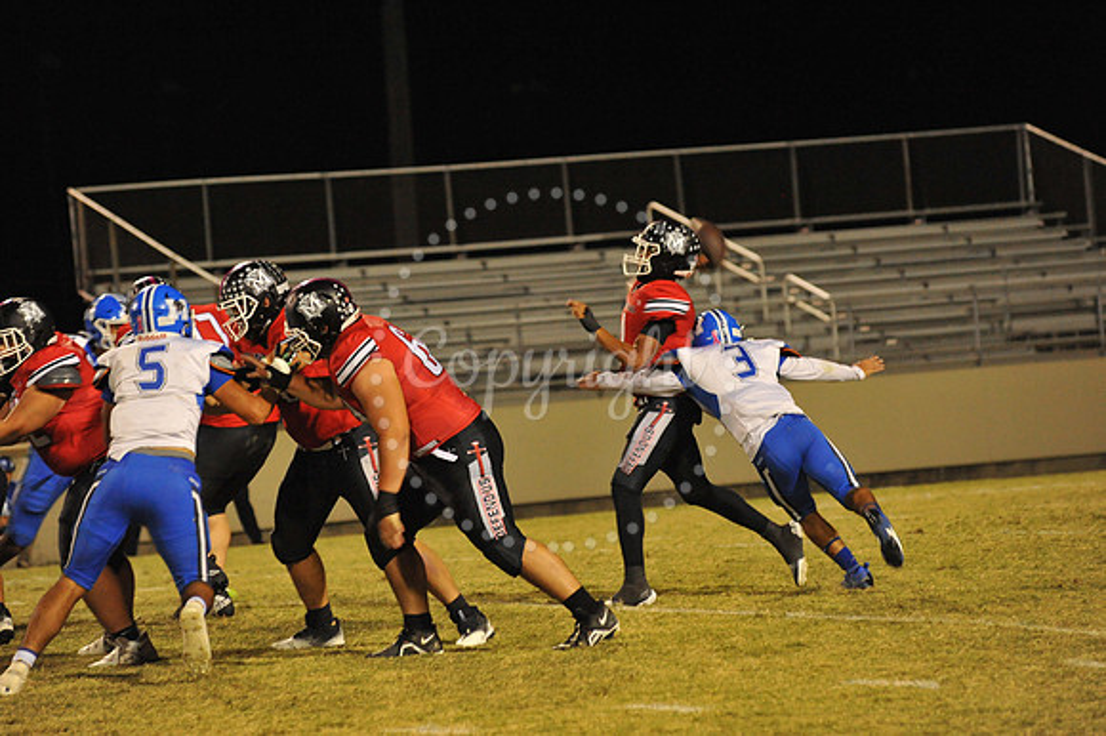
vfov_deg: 6.9
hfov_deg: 10.3
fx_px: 6141
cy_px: 368
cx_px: 553
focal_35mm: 200
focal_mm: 200
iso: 5000
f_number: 5.6
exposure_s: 1/200
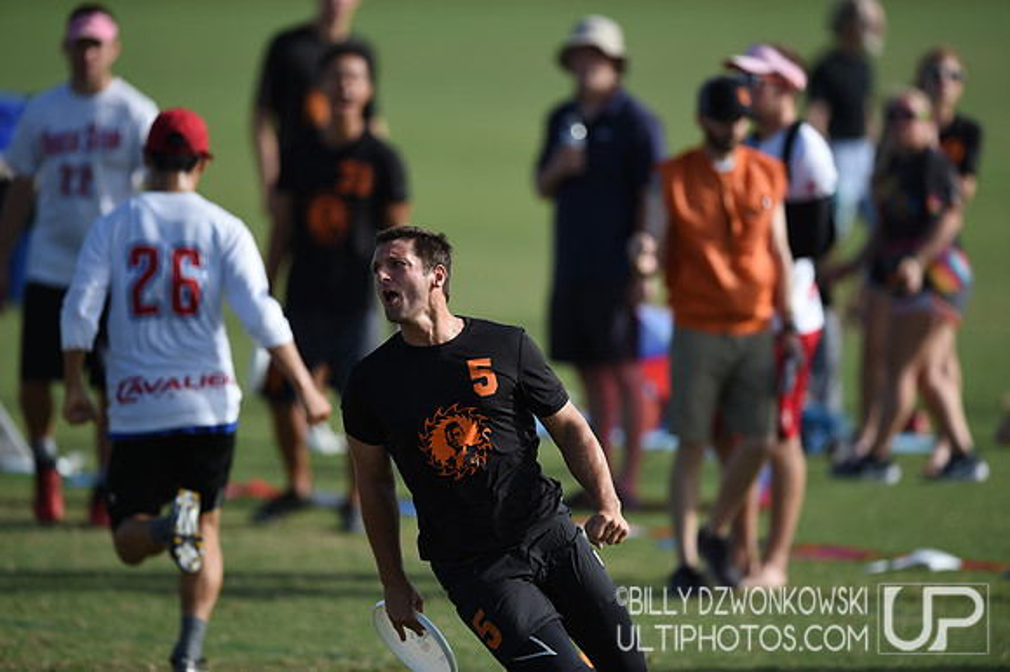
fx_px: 11215
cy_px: 336
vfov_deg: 3.4
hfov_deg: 5.2
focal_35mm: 400
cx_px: 505
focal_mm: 400
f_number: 3.2
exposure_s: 1/1600
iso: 100
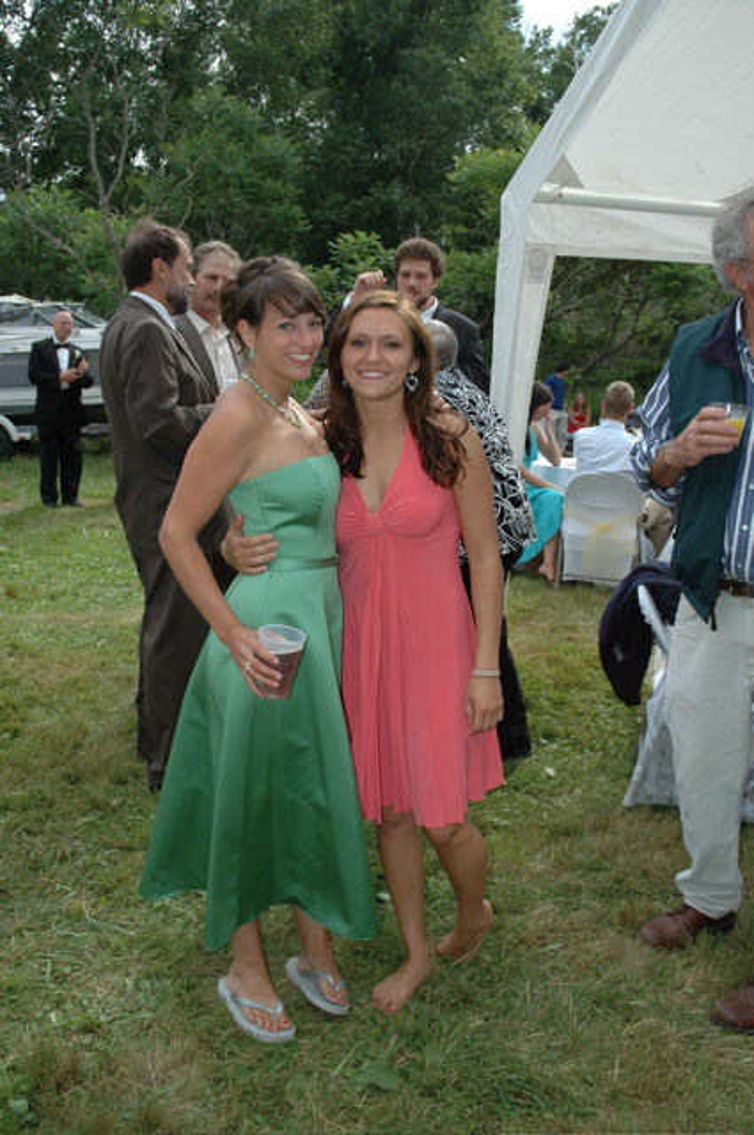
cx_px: 377
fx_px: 1039
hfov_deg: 39.9
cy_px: 568
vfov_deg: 57.3
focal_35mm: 33
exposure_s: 1/500
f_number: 5
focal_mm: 22
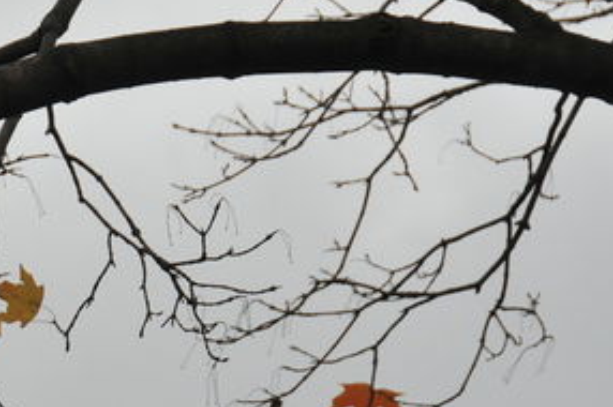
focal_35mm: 377
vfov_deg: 3.6
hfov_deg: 5.4
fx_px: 6412
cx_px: -193
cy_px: 438
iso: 250
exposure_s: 1/800
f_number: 7.1
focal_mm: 80
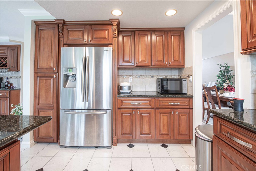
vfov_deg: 77.3
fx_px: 107
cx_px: 128
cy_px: 86
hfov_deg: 100.4
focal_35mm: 15
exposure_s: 1/10
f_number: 8
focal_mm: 15
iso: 250
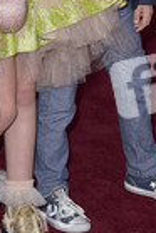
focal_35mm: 150
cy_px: -5
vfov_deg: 13.5
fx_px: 973
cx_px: 44
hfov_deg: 9.2
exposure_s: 1/250
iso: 400
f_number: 6.3
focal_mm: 52
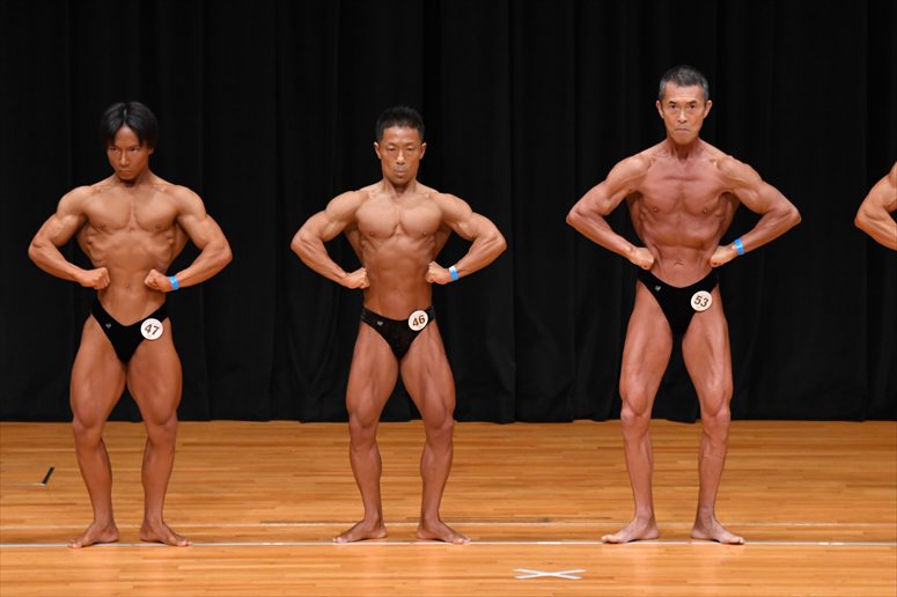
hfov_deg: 7.6
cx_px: 448
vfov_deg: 5.1
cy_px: 298
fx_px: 6724
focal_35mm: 270
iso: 3200
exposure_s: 1/400
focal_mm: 180
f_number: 5.6
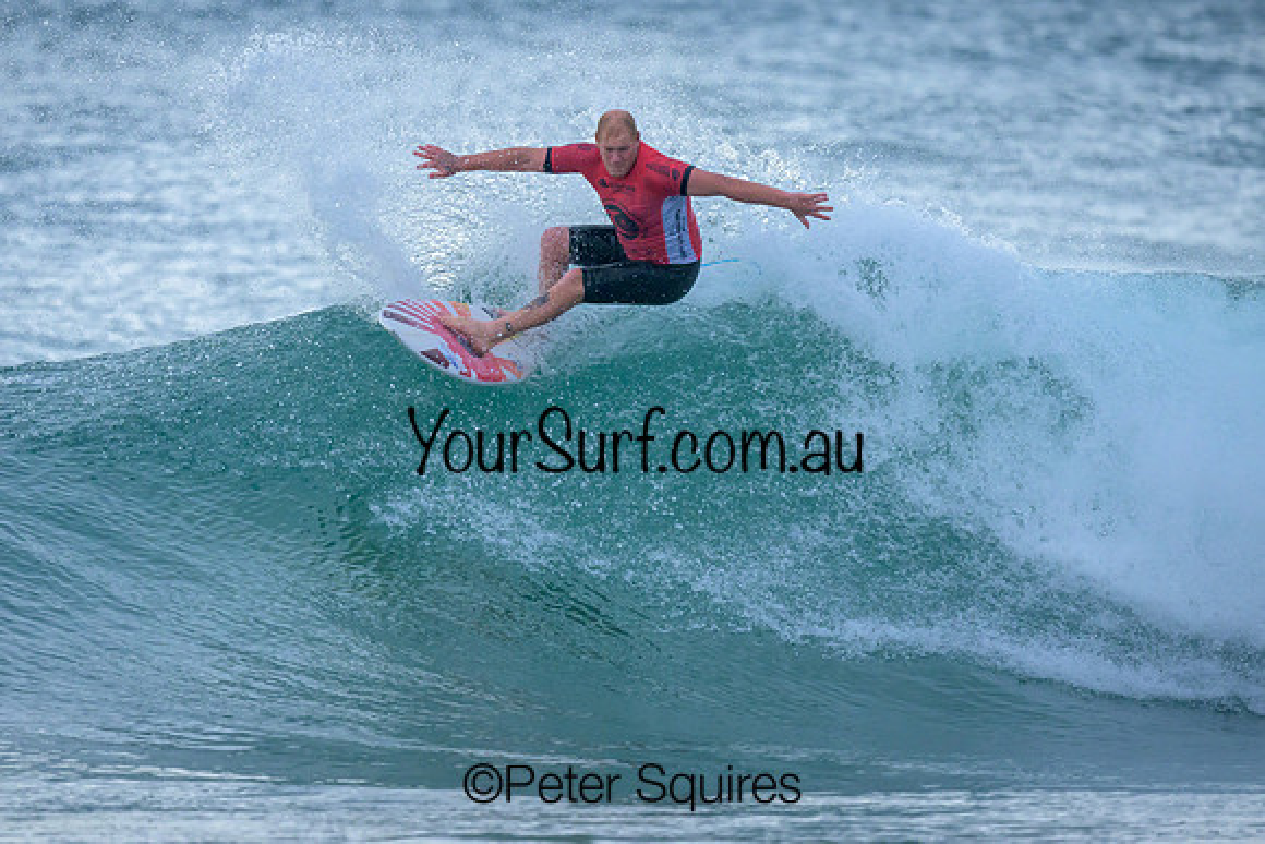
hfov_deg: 2.2
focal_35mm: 931
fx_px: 32724
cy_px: 375
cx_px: 616
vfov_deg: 1.5
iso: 1600
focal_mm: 800
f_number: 6.3
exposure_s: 1/2000
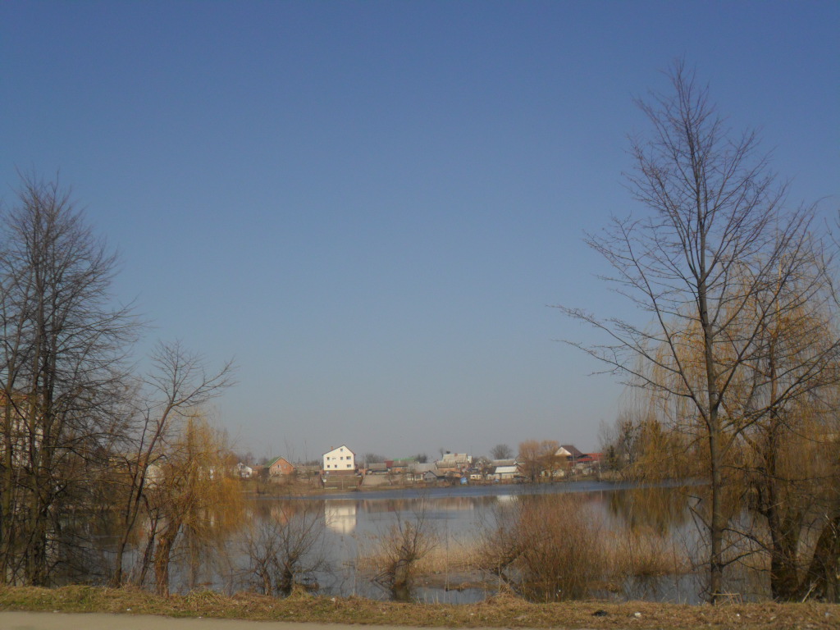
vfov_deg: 32.9
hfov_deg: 42.9
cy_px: 315
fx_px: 1068
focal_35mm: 44
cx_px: 420
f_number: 4.5
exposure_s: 1/1000
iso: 80
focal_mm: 7.8
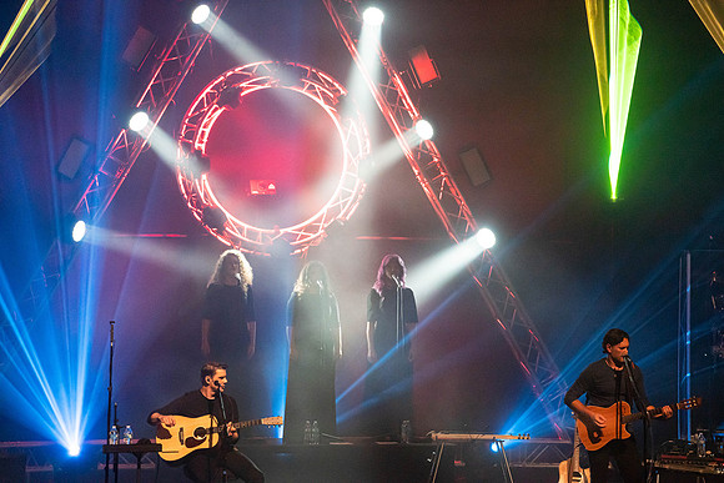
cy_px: 242
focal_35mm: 200
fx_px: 4023
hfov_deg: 10.3
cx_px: 362
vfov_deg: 6.9
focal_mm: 200
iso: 6400
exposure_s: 1/250
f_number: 5.6
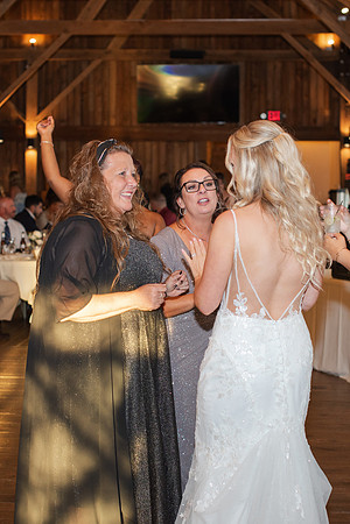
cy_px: 262
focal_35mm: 75
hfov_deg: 18.2
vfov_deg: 27.0
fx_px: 1093
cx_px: 161
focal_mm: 50
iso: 800
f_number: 3.2
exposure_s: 1/200
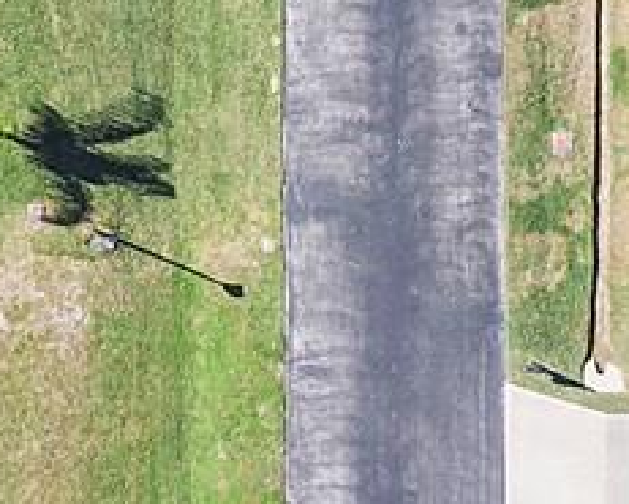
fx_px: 3017
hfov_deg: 11.1
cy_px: -173
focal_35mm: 162
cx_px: -523
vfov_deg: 9.4
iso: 100
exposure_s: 1/640
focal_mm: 4.39
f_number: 2.8
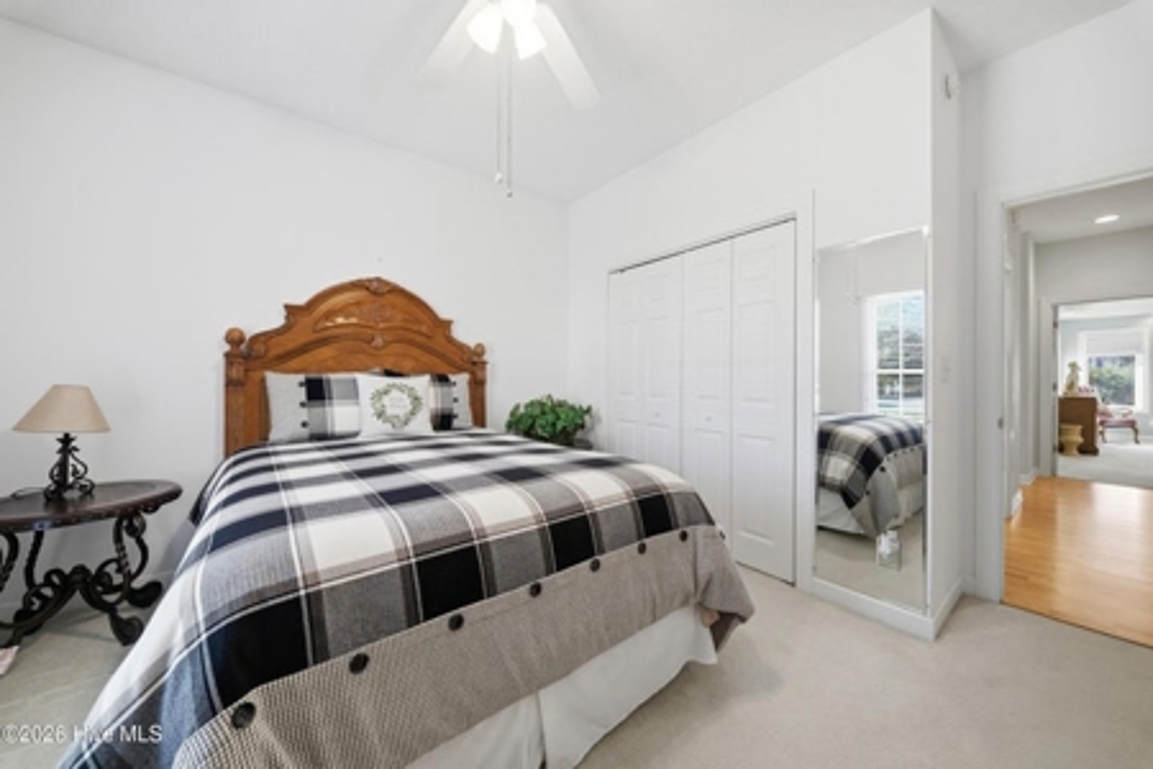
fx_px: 384
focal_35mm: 12
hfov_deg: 112.6
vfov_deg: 90.0
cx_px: 576
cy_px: 384
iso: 250
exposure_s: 1/30
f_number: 8
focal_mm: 12
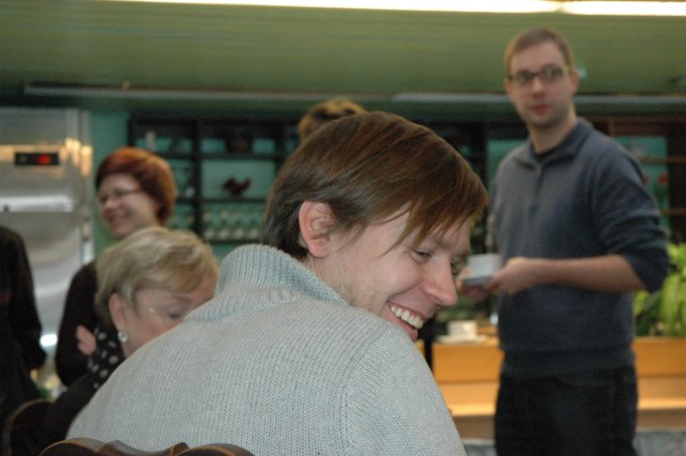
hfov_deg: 24.6
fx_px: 1570
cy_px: 228
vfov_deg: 16.5
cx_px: 343
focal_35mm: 82
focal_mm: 55
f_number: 5
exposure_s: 1/60
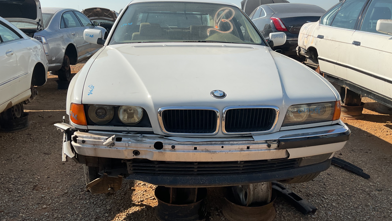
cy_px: 101
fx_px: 333
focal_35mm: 32
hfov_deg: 61.0
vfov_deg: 36.6
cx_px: 196
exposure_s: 1/2141
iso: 16
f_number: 1.8
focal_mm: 3
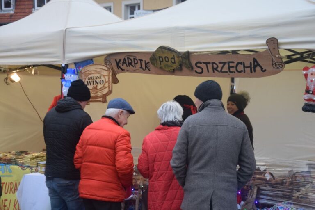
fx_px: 682
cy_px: 105
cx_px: 158
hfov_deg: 26.0
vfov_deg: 17.5
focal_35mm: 78
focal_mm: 52
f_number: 5.6
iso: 400
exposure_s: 1/125
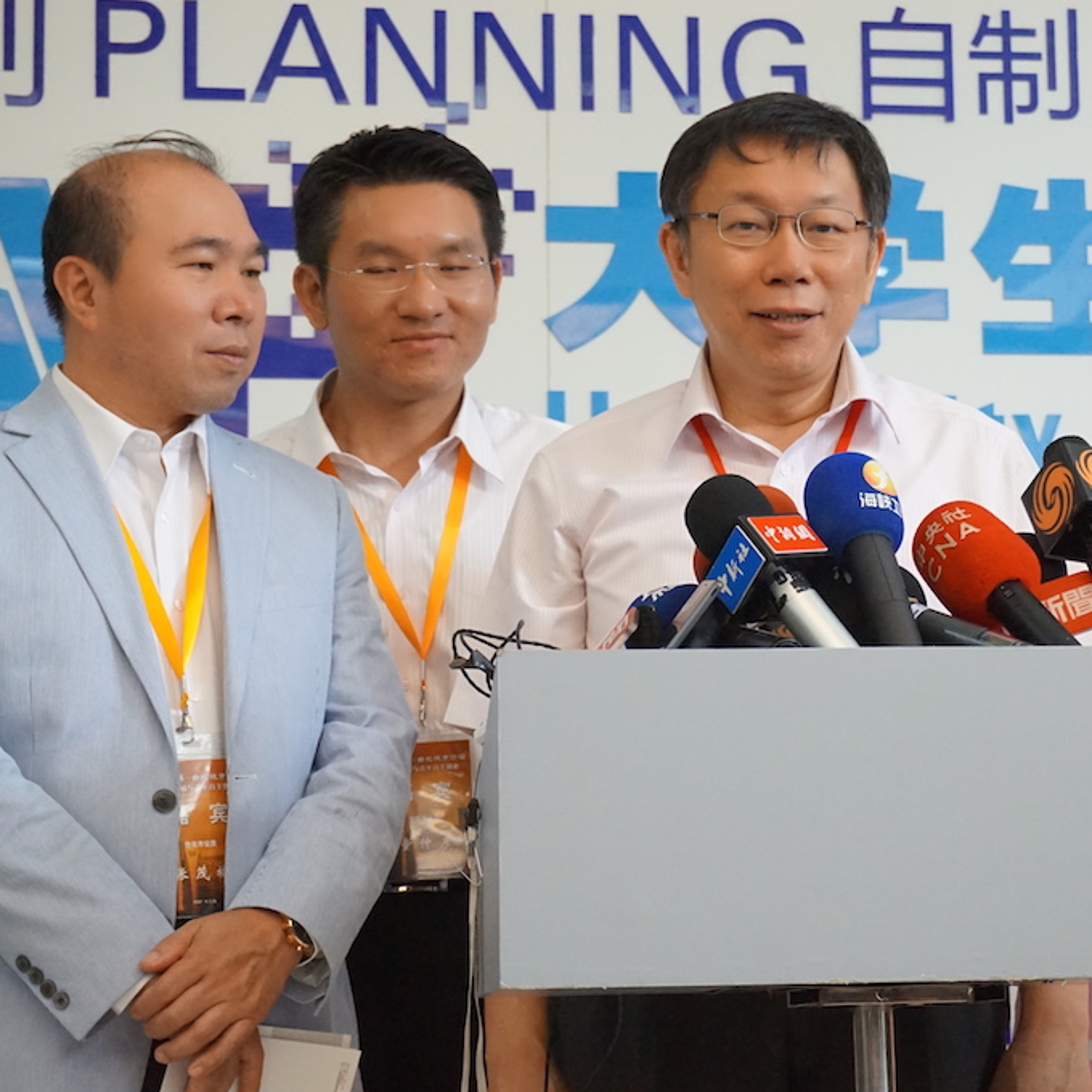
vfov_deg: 18.1
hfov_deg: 18.0
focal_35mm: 96
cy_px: 546
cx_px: 787
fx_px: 3426
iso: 3200
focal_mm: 50
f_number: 5.6
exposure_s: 1/80
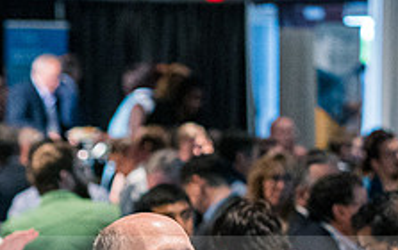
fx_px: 3019
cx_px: -82
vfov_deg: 4.7
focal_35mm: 278
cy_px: 315
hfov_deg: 7.5
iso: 6400
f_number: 2.8
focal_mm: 70
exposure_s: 1/50
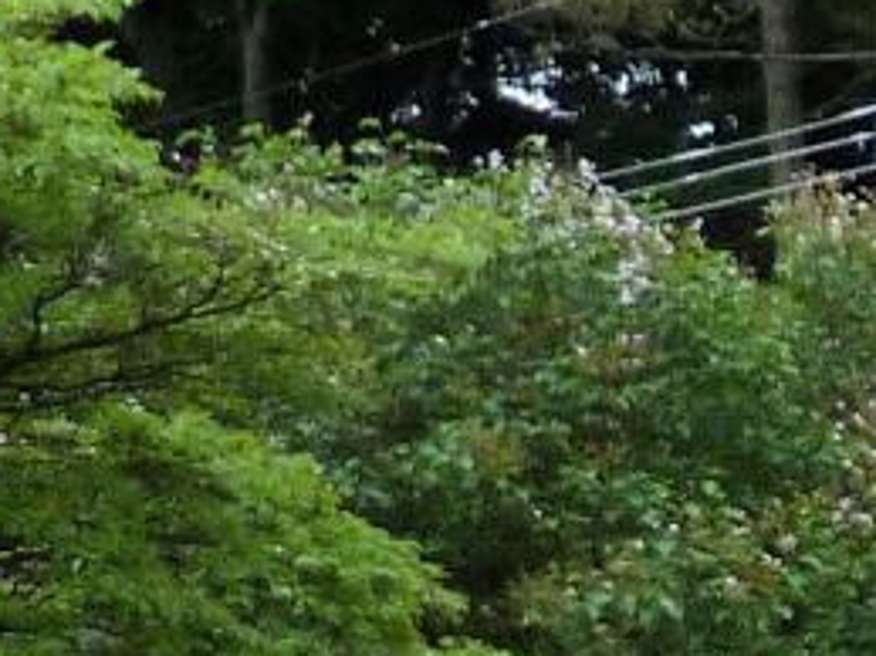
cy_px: 1187
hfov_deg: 10.9
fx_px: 3516
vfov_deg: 10.1
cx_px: 2391
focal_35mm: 139
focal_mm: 4.1
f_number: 3.3
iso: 160
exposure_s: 1/30
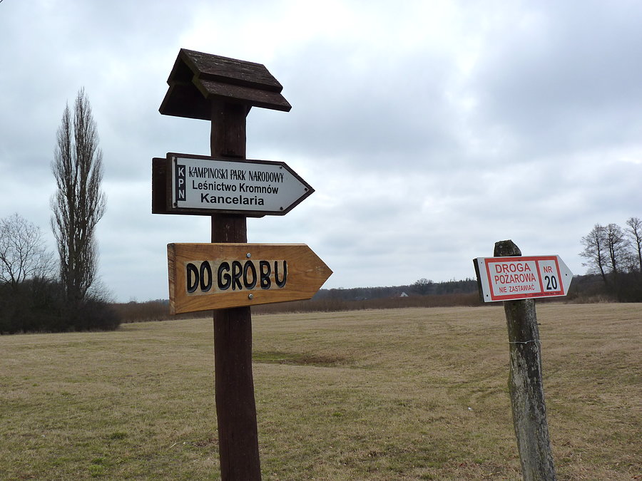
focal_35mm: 39
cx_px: 321
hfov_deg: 47.9
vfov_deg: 36.8
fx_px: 723
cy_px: 240
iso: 125
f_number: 5.6
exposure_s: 1/320
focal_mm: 6.9
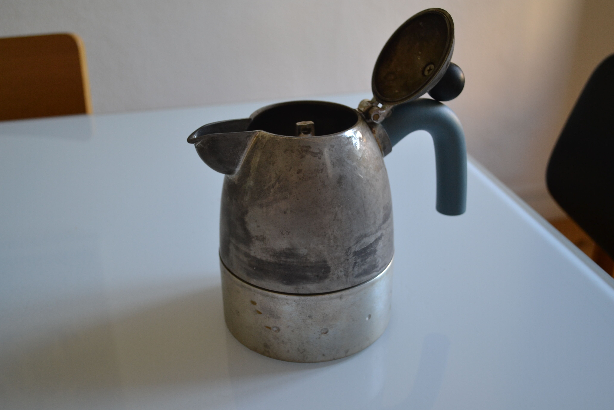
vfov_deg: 35.9
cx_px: 296
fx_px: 631
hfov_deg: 51.9
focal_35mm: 37
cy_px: 180
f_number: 4
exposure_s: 1/40
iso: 400
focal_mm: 22
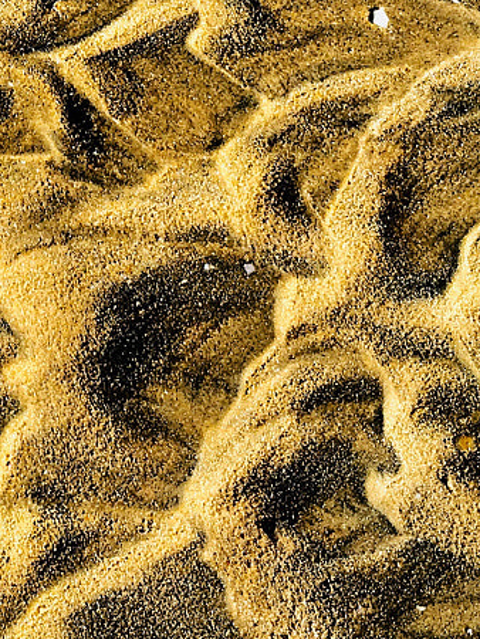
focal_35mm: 103
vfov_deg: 18.0
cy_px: -149
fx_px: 1903
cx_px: -169
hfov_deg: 13.8
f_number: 2.2
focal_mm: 4.15
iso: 25
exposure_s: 1/999
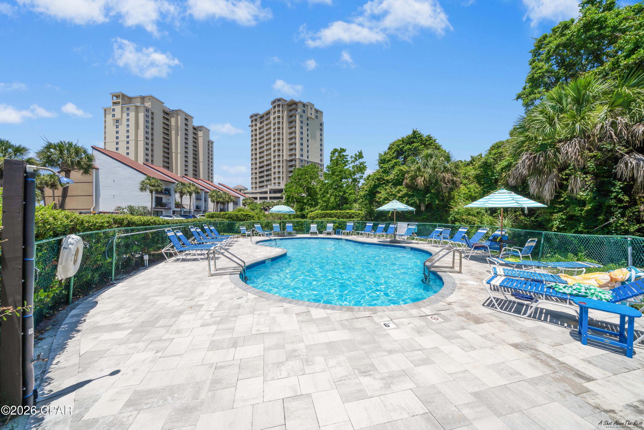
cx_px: 322
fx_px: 215
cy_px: 215
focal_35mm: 12
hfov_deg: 112.6
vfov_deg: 90.0
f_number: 10
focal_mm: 12
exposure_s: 1/250
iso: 100
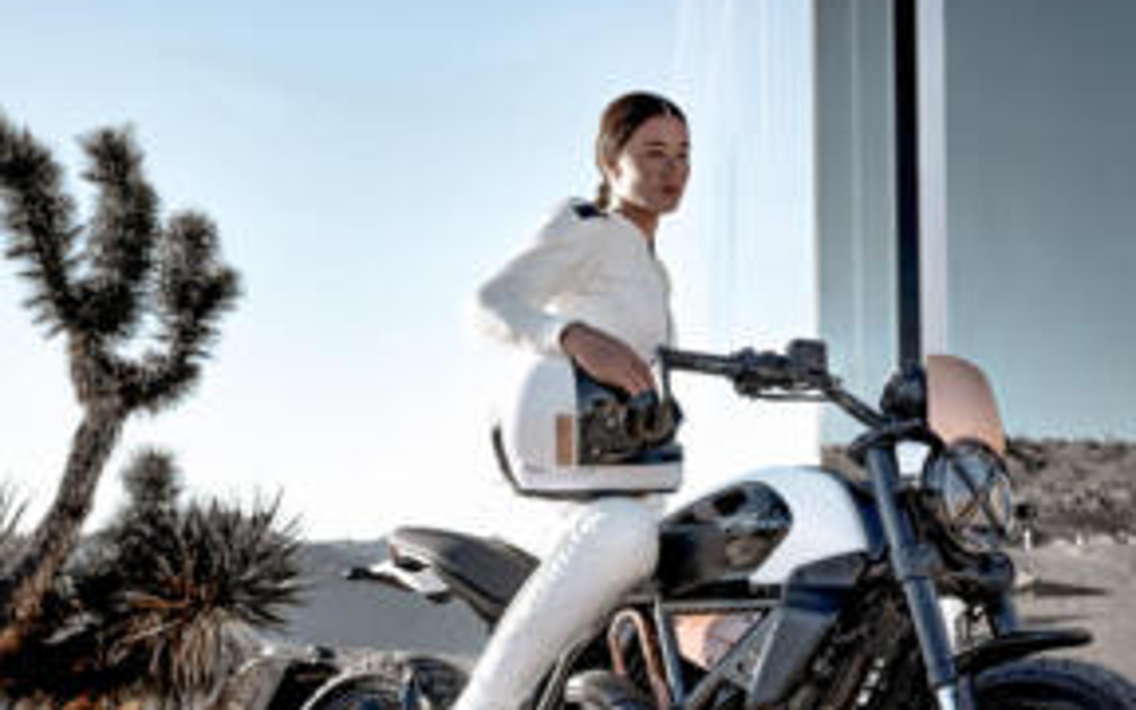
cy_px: 538
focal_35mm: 62
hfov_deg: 32.8
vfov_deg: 20.8
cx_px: 702
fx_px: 1920
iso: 32
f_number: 4.5
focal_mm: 35
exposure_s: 1/100
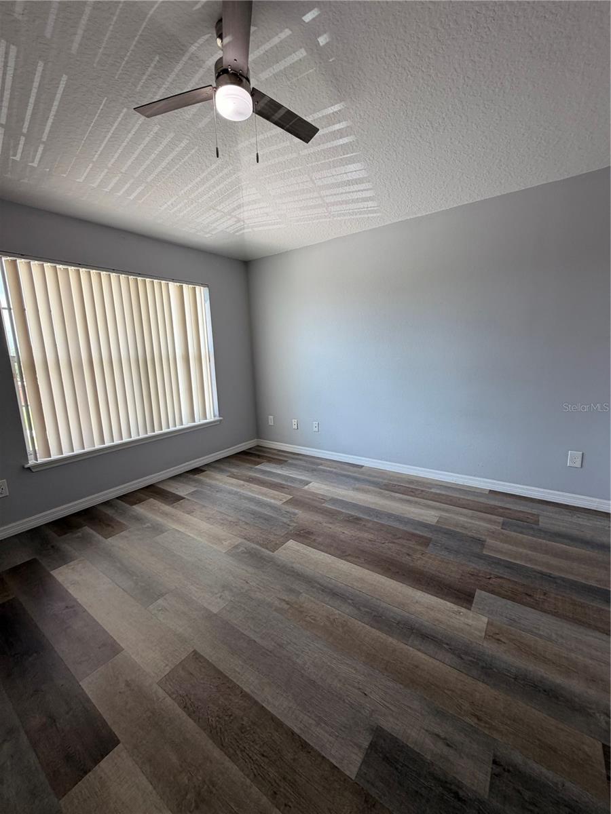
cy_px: 407
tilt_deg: -9.5
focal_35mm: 14
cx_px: 306
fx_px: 329
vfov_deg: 102.1
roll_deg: +2.7
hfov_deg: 85.7
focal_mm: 2.22
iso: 64
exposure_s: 1/120
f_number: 2.2
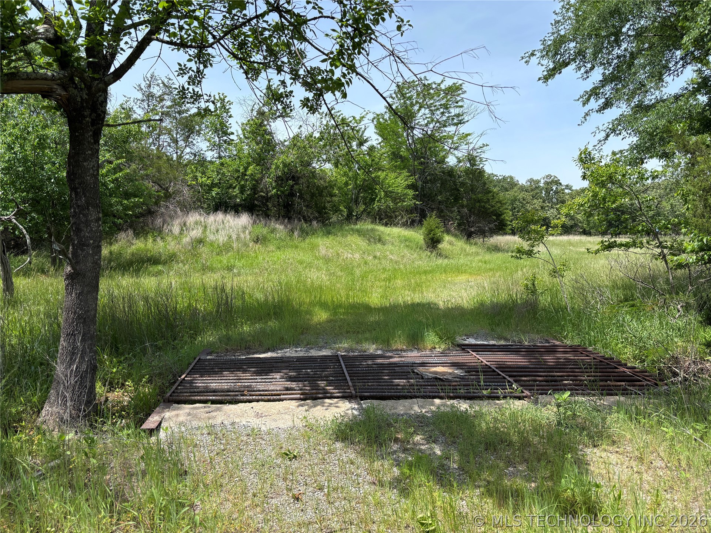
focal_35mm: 26
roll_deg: -1.0
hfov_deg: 67.3
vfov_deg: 53.1
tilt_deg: -2.9
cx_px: 356
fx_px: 534
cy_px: 266
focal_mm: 5.96
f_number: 1.6
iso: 50
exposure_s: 1/1783
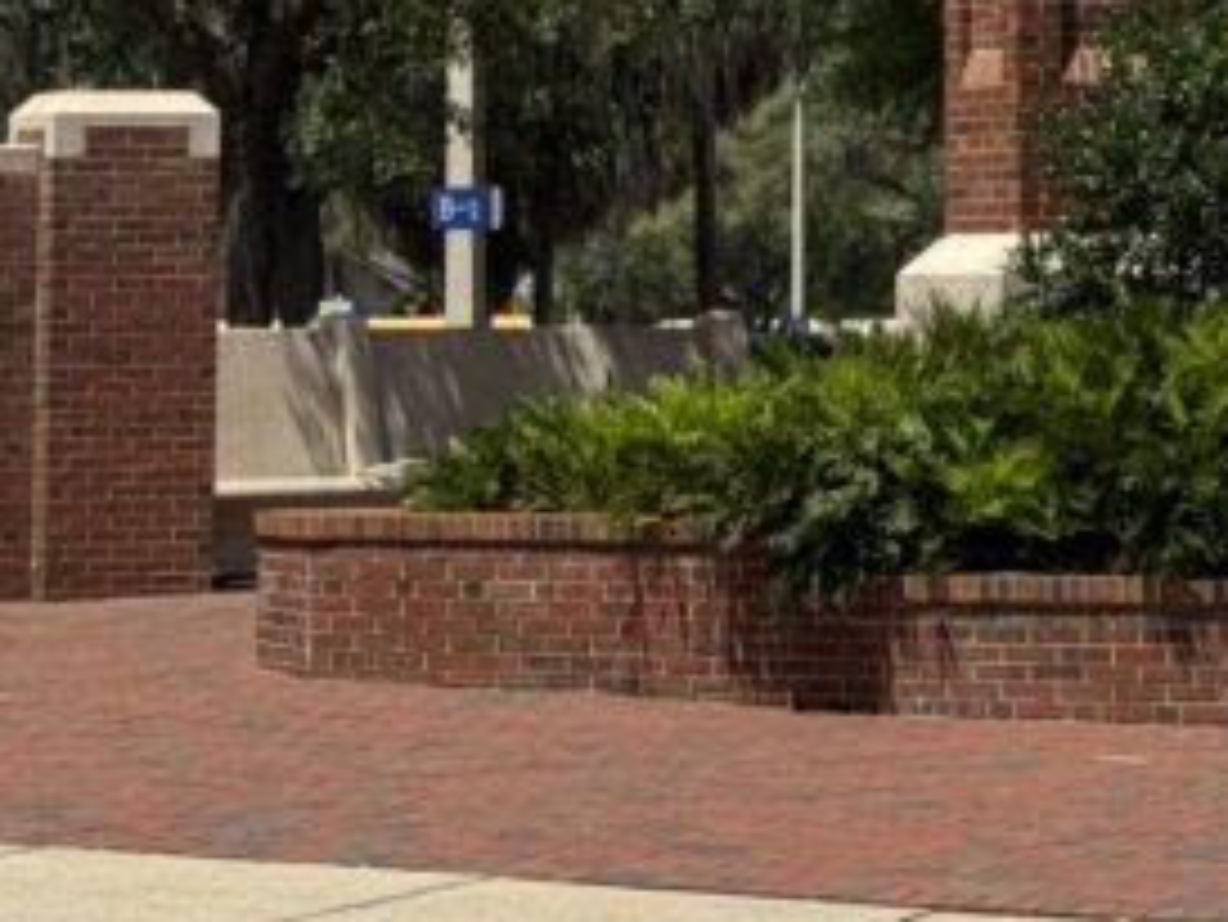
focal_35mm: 180
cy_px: -652
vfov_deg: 8.0
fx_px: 6388
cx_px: 967
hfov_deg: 10.9
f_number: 1.78
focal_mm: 6.76
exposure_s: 1/5848
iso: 64
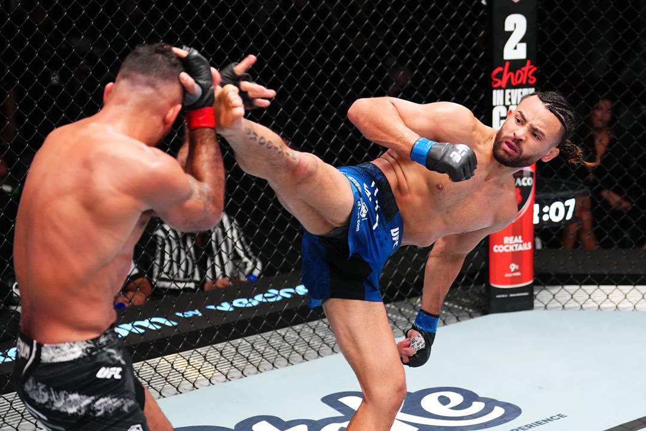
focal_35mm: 70
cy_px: 216
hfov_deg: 28.8
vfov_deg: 19.5
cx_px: 323
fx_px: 1256
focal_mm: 70
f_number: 2.8
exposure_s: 1/1250
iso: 5000
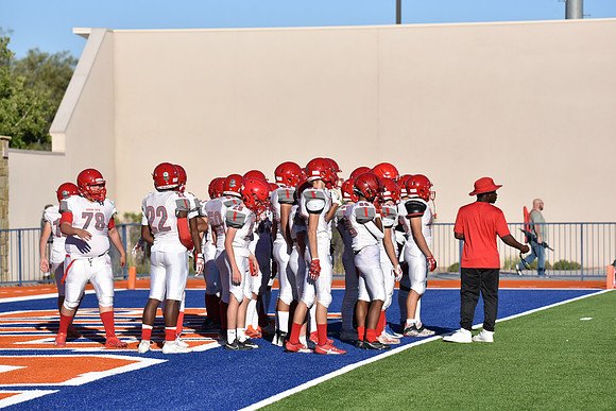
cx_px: 308
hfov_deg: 12.8
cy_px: 206
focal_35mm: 160
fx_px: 2738
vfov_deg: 8.6
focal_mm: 160
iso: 450
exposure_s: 1/4000
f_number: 5.6
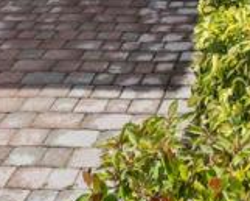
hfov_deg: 20.3
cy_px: -238
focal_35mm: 88
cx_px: 301
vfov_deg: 13.9
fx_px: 652
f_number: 9
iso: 250
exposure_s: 1/320
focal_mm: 14
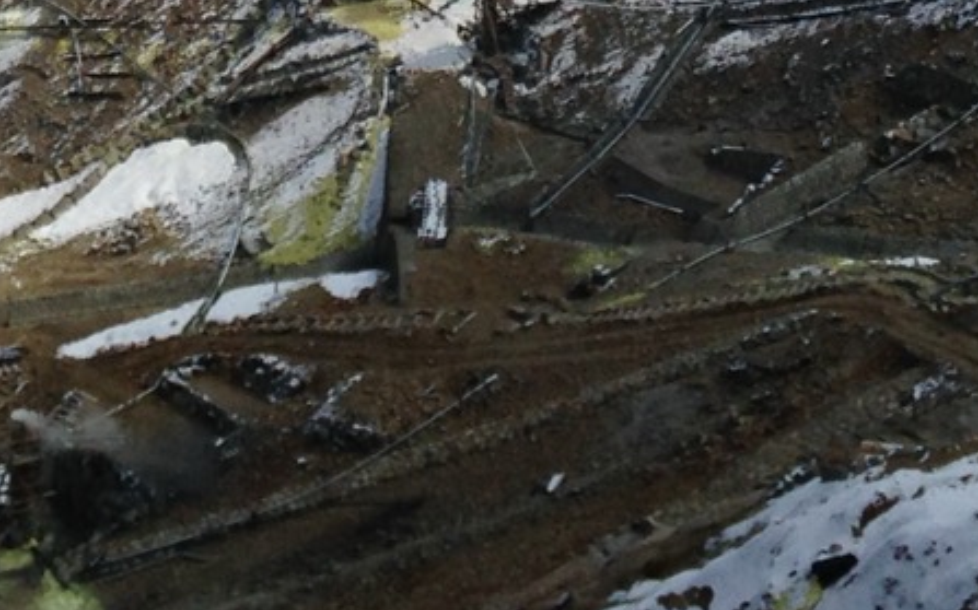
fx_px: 3757
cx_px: 315
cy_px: -660
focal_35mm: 141
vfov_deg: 8.7
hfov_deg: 14.8
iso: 50
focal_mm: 4.12
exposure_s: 1/3876
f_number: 2.4
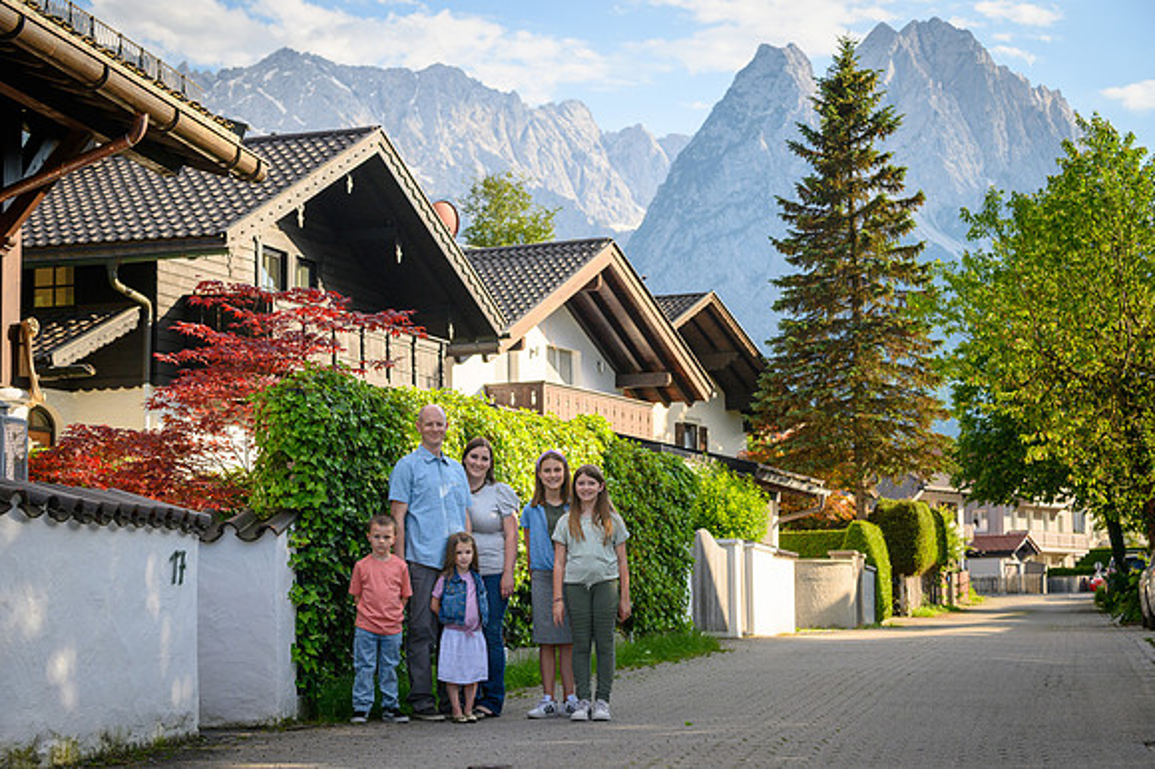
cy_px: 398
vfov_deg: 17.4
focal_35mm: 78
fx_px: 2505
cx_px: 581
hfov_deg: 26.0
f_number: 5.6
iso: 400
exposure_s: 1/1250
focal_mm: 75
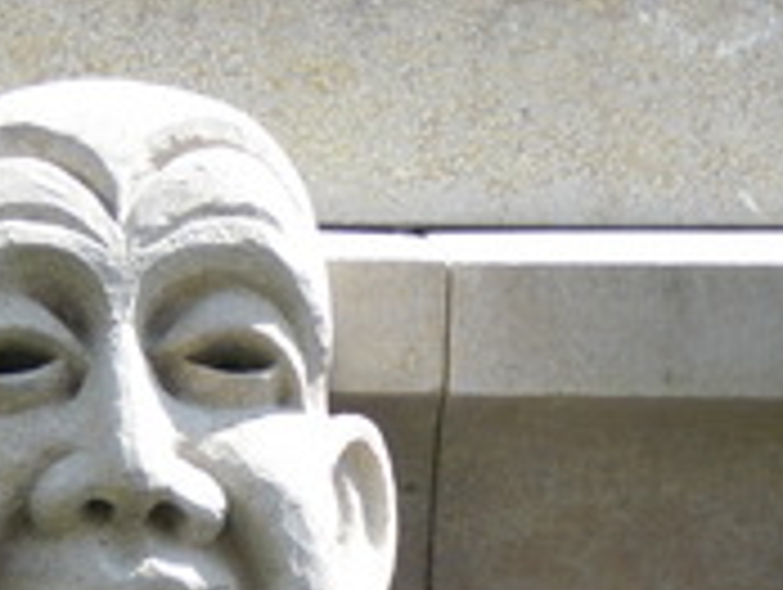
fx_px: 6229
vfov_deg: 5.4
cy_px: 601
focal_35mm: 275
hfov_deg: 7.2
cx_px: 202
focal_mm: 18.9
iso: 64
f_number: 5.9
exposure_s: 1/200
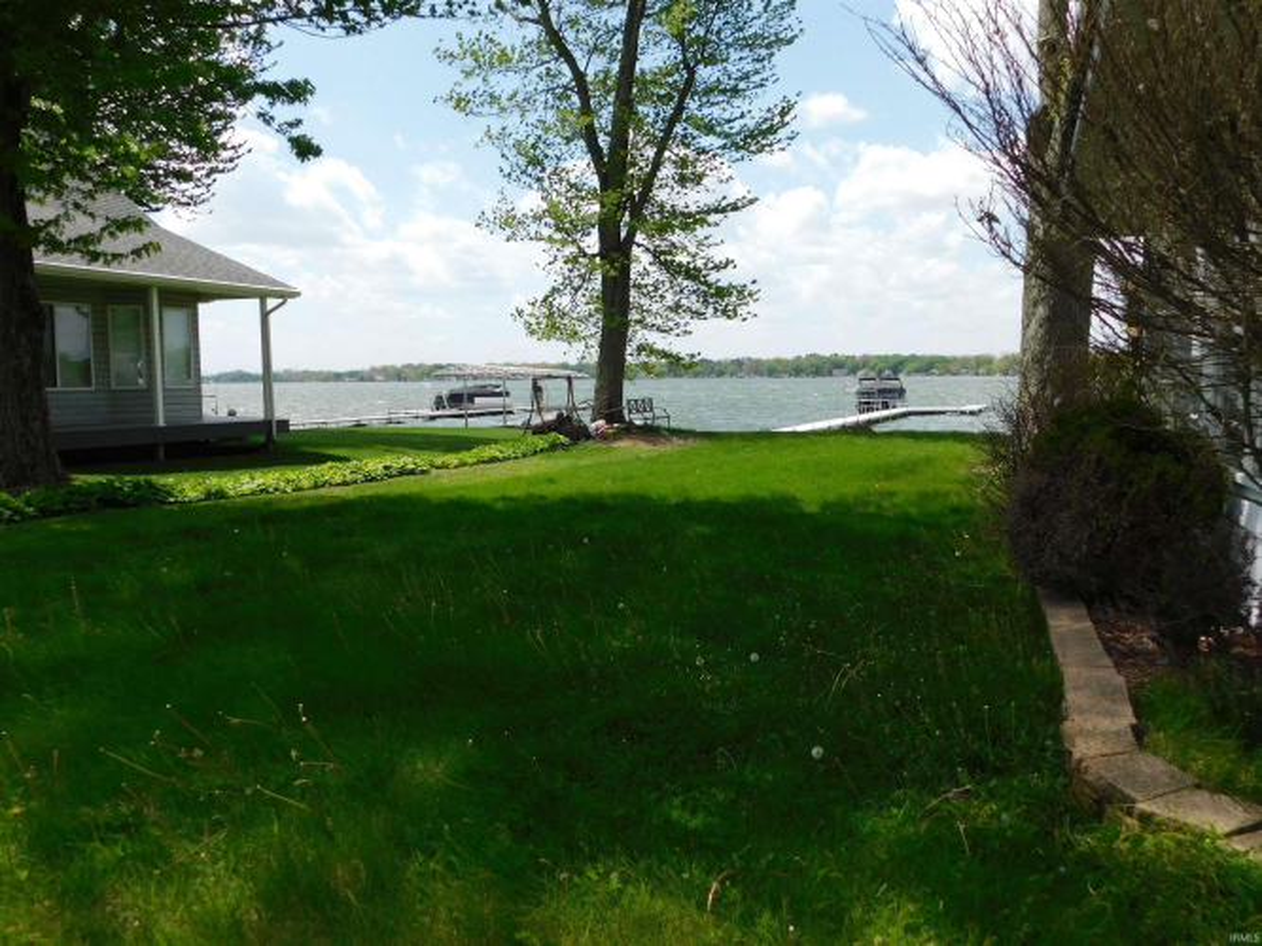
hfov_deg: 60.0
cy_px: 473
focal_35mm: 30
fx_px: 1094
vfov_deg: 46.8
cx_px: 631
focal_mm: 5.3
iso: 125
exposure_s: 1/1000
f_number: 3.2
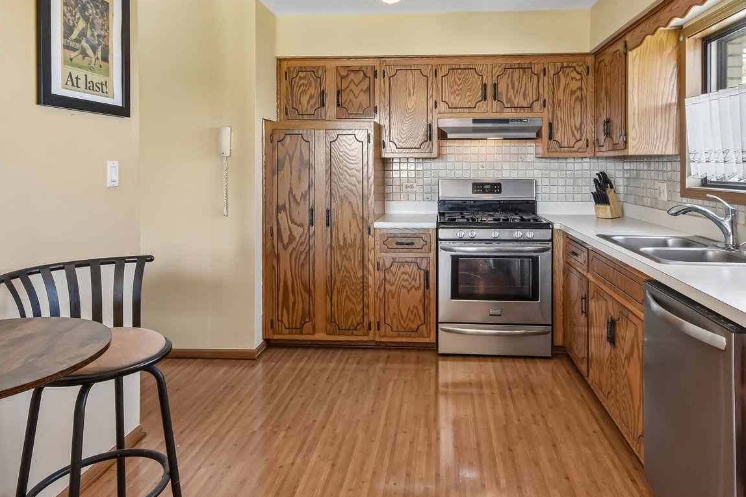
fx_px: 505
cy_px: 176
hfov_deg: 72.8
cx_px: 406
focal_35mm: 24
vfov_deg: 51.7
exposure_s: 1/15
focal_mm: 11.5
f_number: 8
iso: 500
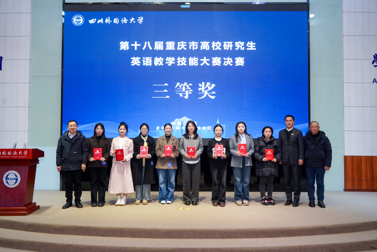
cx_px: 188
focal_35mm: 30
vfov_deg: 43.6
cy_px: 126
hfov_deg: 61.9
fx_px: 314
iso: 800
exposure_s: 1/80
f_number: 5.6
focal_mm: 30
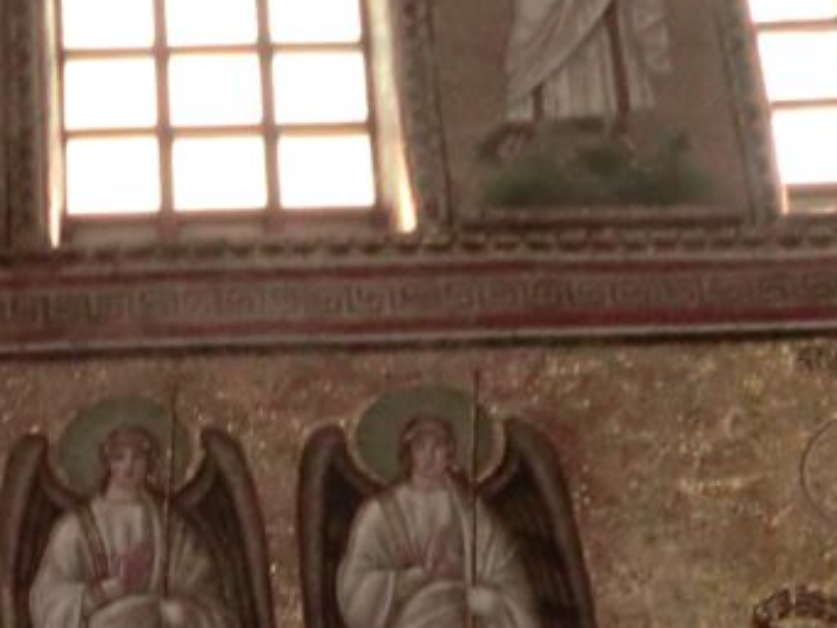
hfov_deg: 14.4
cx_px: 29
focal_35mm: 135
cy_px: 694
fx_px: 3265
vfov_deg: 10.8
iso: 500
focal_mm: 8.2
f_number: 4.3
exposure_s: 1/40
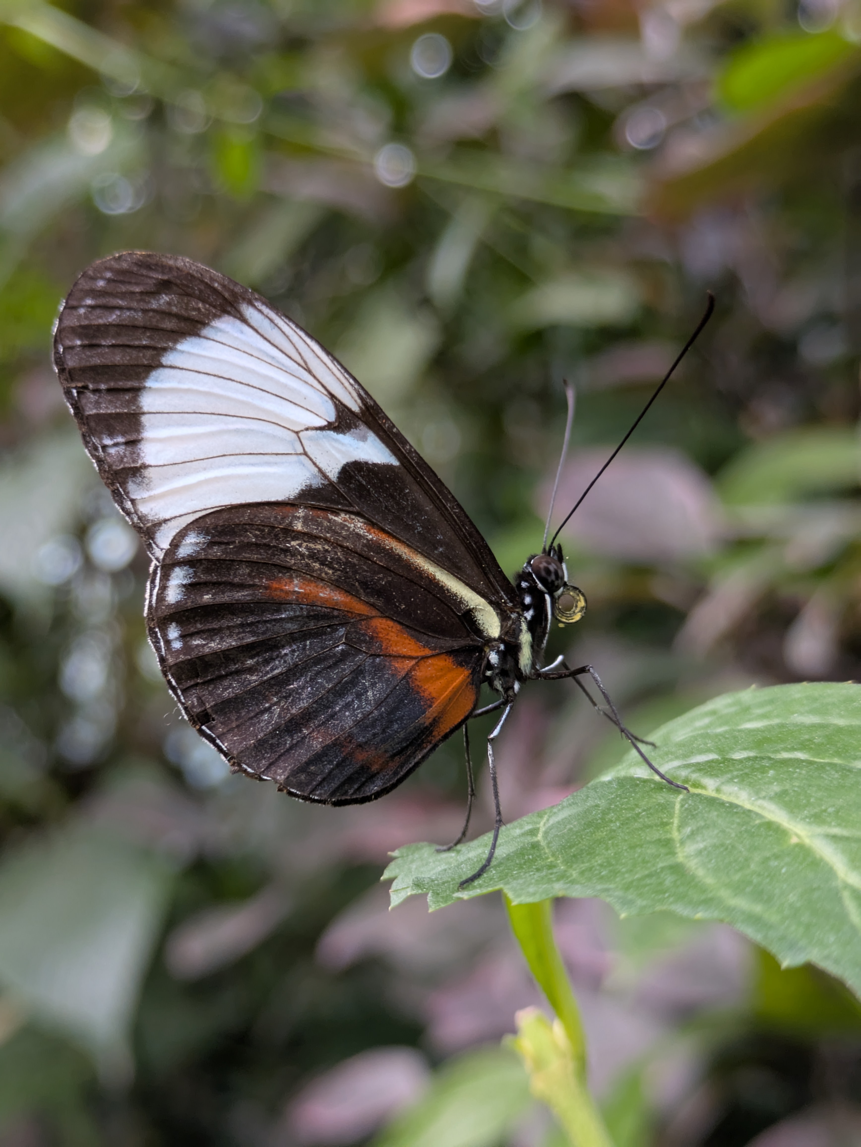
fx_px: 1690
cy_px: 574
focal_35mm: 51
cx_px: 430
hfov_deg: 28.6
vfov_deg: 37.5
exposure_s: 1/100
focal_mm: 5.43
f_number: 1.89
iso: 86
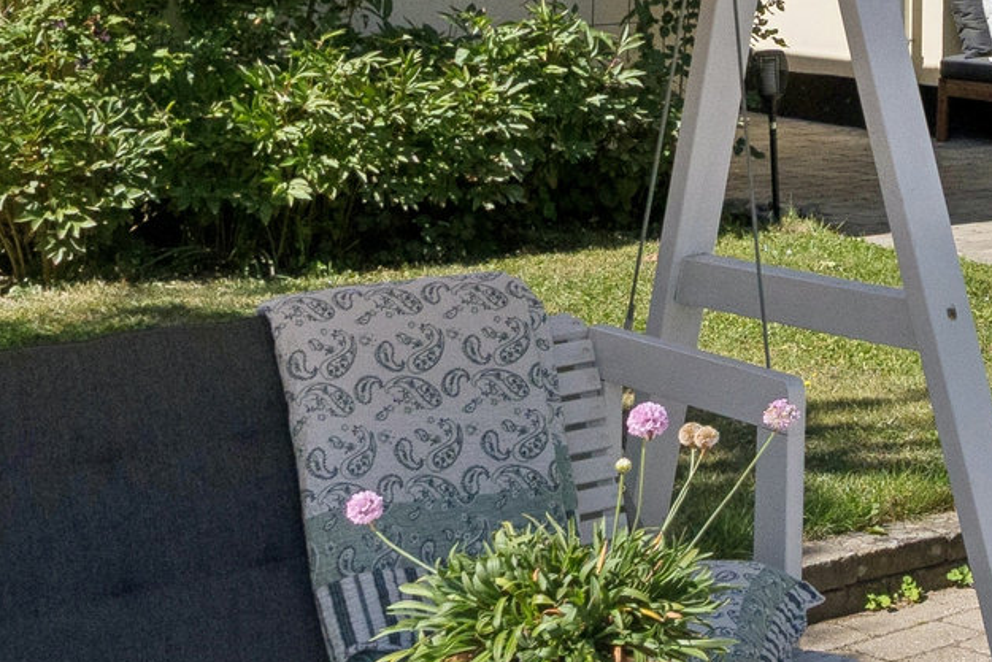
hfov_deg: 18.0
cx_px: 1579
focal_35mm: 99
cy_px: -230
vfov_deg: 13.3
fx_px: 2719
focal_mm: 13.7
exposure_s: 1/1600
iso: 400
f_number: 7.1
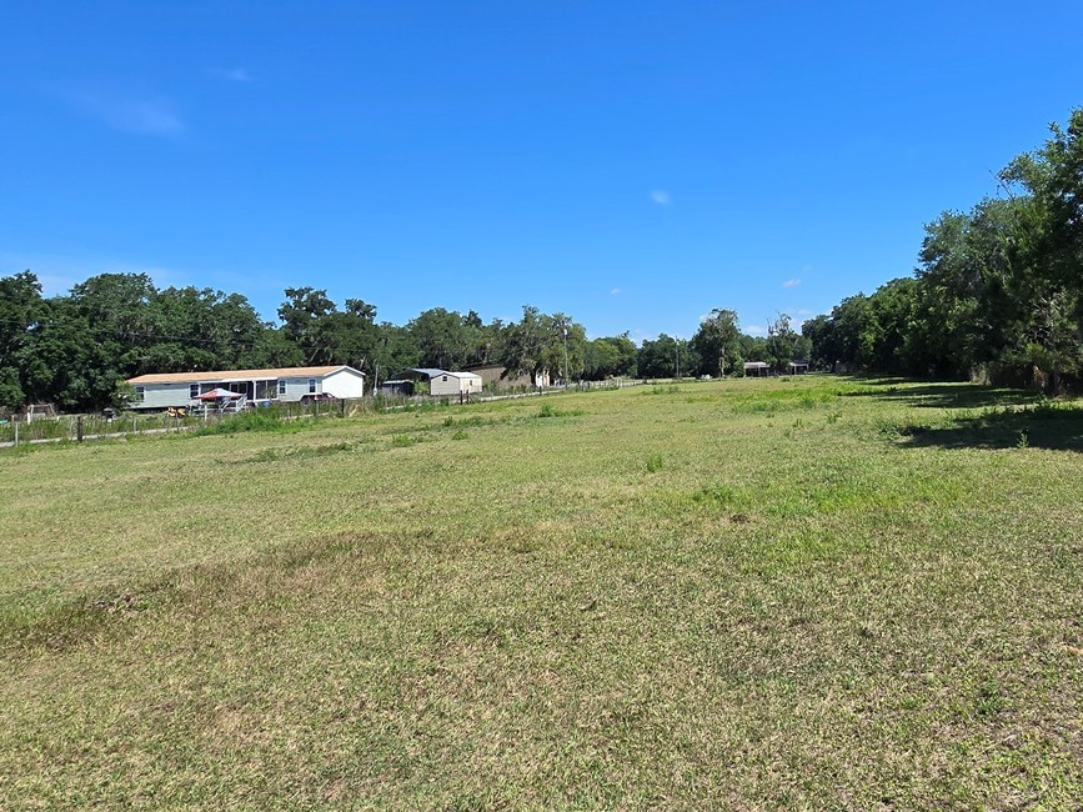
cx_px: 758
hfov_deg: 68.7
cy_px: 267
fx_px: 751
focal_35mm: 24
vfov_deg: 55.6
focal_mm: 2.2
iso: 50
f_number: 2.2
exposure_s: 1/2346
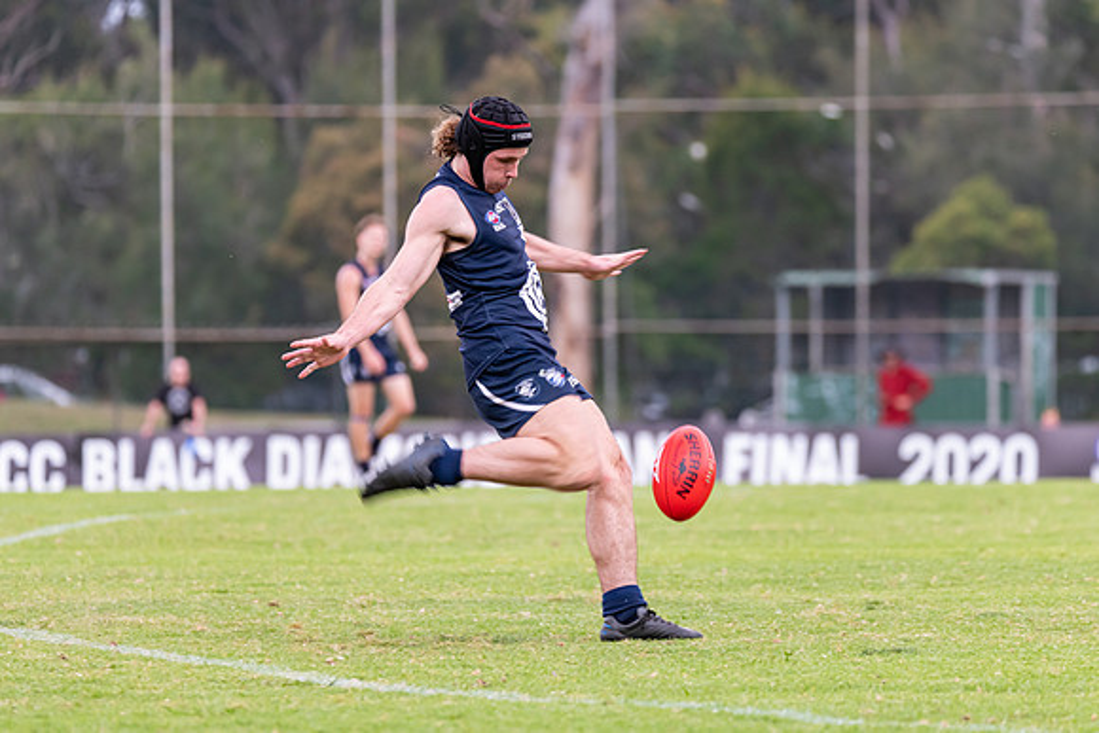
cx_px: 550
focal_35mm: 358
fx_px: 10939
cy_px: 366
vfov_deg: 3.8
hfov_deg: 5.8
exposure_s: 1/400
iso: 1250
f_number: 6.3
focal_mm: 350
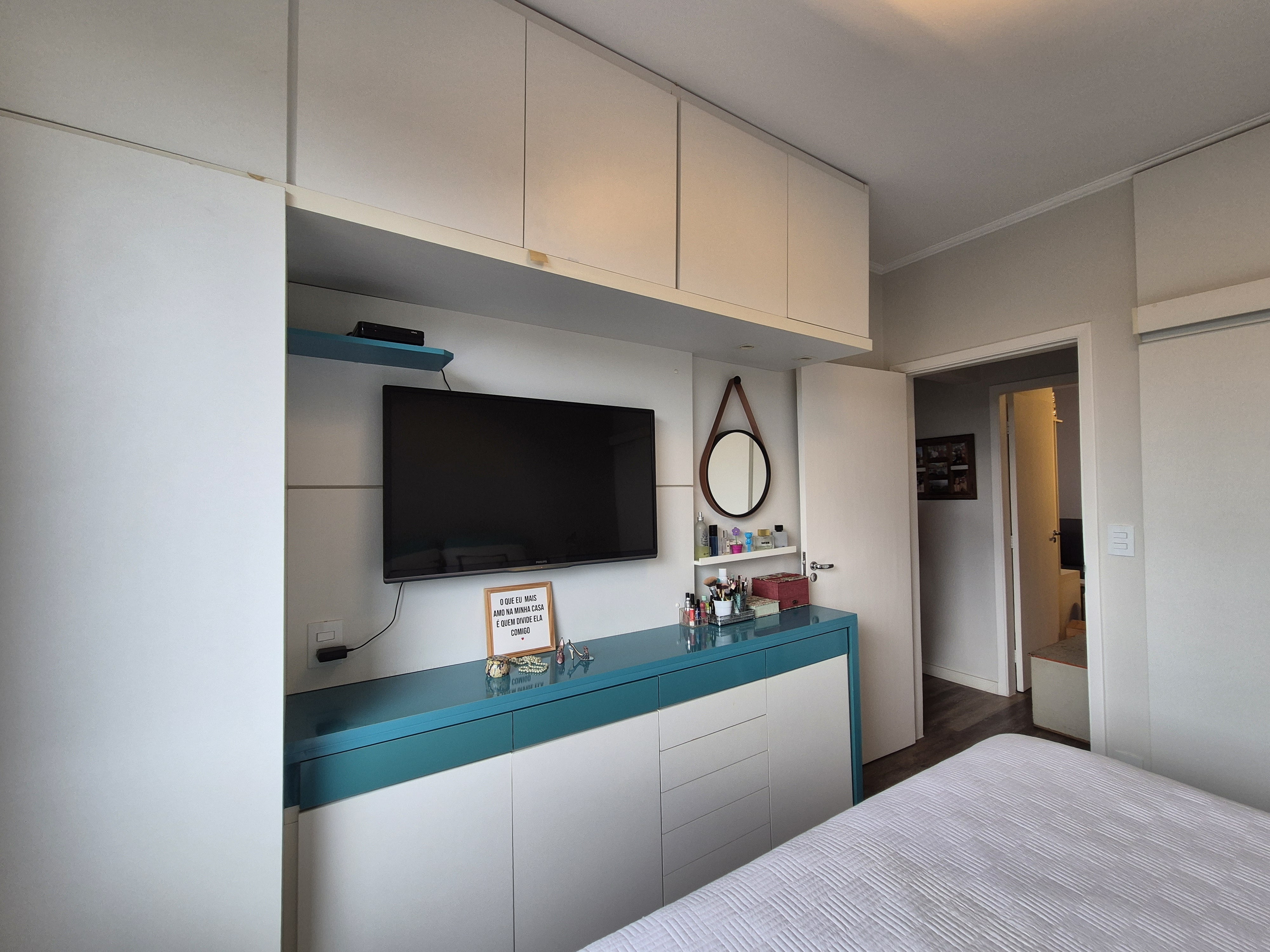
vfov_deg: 89.9
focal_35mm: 13
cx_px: 635
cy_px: 476
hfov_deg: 106.2
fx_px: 477
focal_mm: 2.2
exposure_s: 1/60
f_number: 2.2
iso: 125
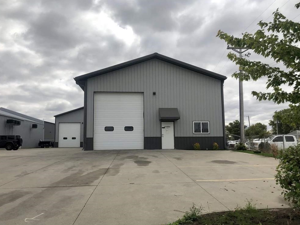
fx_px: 251
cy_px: 115
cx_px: 147
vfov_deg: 48.2
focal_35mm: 29
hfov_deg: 61.7
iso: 25
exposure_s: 1/3436
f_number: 1.8
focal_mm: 4
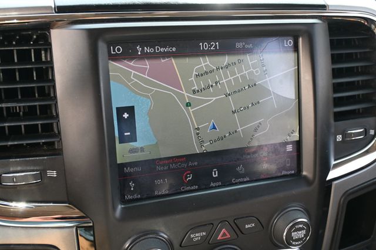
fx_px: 384
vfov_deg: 36.1
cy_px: 125
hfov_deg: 52.2
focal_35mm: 37
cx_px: 188
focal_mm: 24.5
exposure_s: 1/125
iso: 900
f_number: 4.2
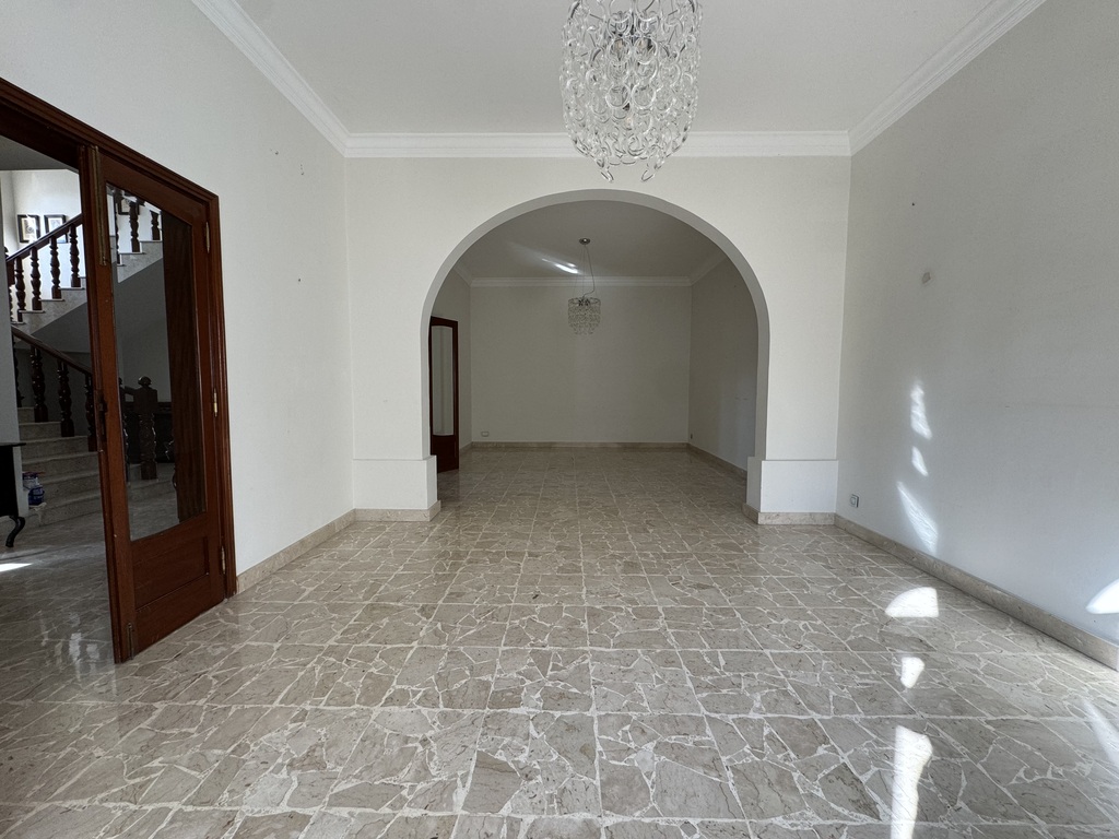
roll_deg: -0.1
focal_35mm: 14
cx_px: 560
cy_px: 420
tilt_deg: -4.8
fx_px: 453
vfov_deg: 85.7
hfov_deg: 102.1
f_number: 2.2
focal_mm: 2.22
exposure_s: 1/99
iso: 100
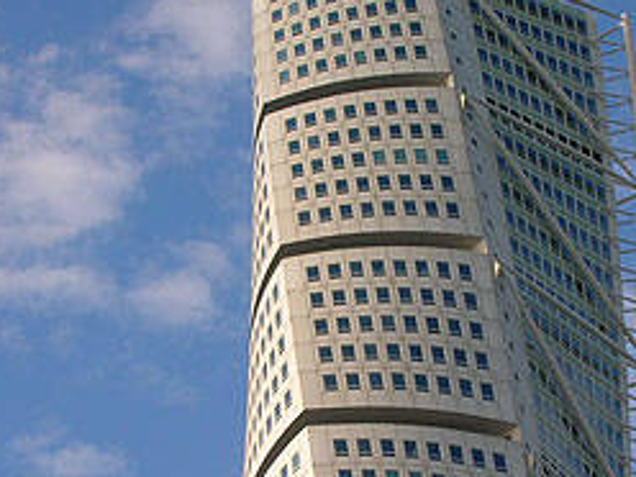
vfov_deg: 11.7
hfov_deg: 15.5
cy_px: 341
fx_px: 2333
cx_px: 398
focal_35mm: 127
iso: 50
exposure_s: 1/207
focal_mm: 11.7
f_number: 6.6
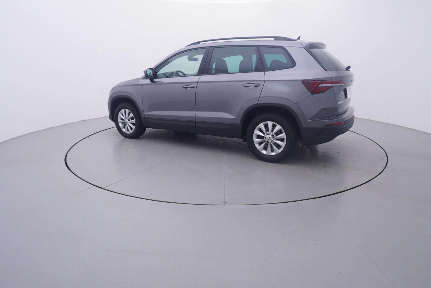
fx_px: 270
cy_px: 144
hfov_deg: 77.3
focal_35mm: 22
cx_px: 216
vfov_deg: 56.2
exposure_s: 1/80
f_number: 5
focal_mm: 15
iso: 200
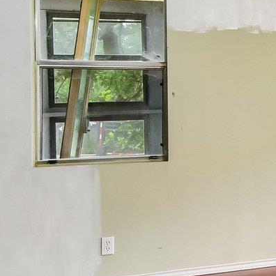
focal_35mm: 66
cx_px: 490
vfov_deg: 25.5
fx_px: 595
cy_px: 44
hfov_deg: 19.7
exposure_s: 1/15
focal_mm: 10
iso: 400
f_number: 8
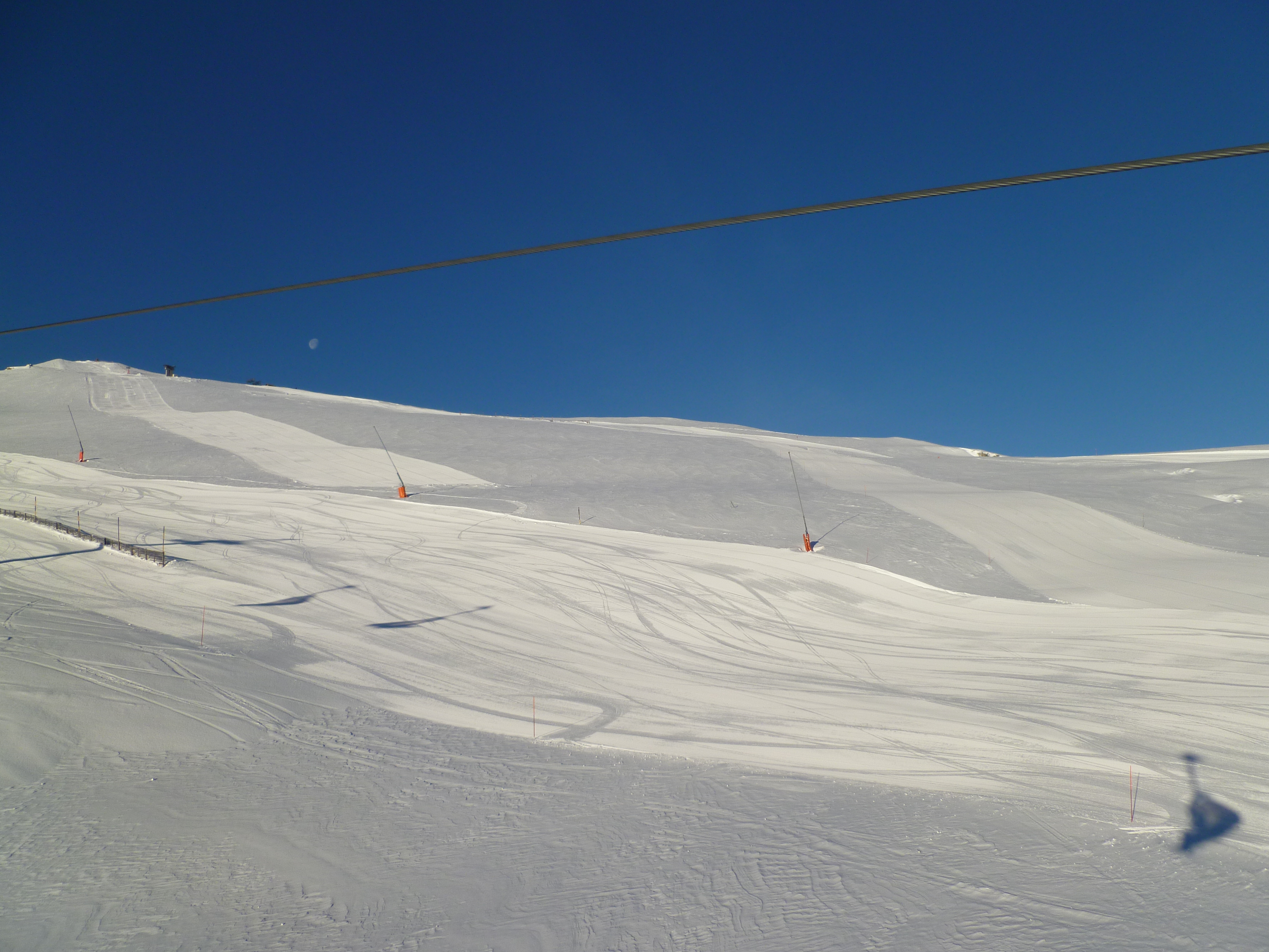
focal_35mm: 29
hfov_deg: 61.6
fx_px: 1063
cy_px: 484
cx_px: 653
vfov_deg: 48.2
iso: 80
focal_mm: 5
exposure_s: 1/200
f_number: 10
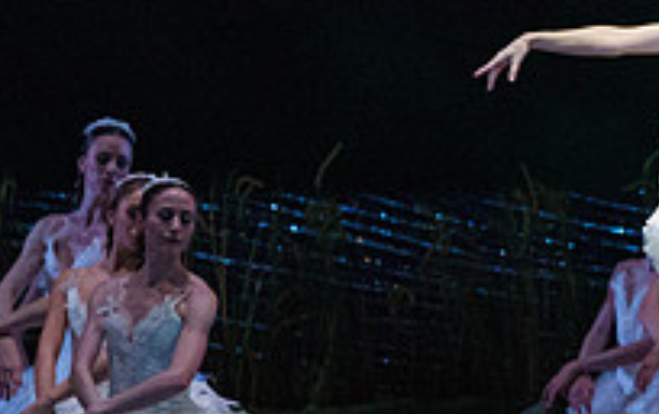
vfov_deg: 1.6
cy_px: 348
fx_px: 14959
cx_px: 810
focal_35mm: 832
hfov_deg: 2.5
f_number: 5.6
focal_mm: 274
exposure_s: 1/250
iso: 8000
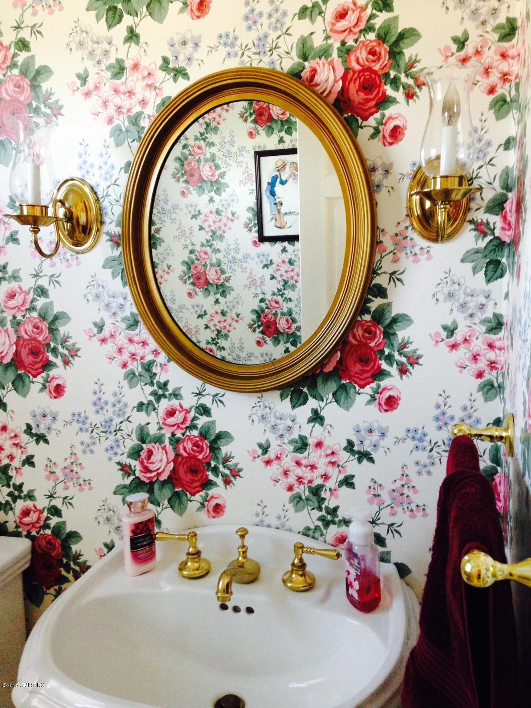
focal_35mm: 33
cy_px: 354
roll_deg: +1.3
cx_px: 266
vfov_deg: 55.4
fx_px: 675
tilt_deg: -6.1
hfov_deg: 42.9
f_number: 2.4
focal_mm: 4.12
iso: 250
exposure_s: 1/20
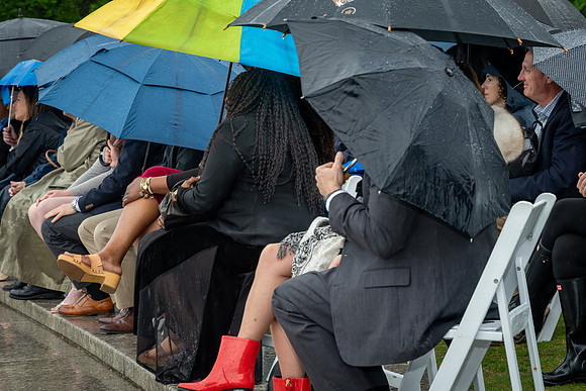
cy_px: 183
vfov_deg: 10.8
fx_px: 2075
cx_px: 291
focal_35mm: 127
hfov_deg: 16.1
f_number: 6.3
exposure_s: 1/250
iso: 640
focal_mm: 80
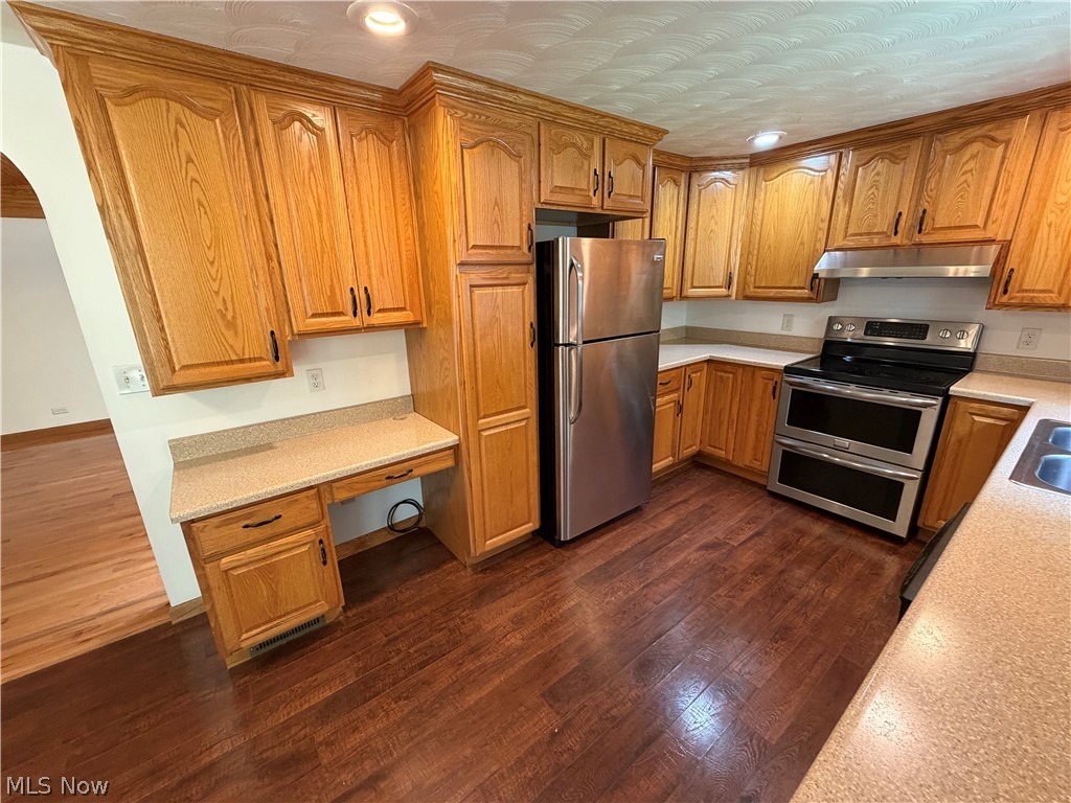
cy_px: 402
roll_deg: +1.1
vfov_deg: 85.7
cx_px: 536
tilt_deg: -17.2
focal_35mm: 14
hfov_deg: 102.1
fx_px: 433
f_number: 2.2
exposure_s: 1/60
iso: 400
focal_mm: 2.22
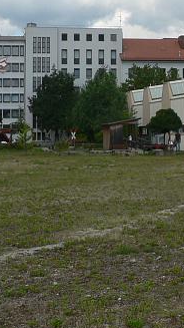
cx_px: 235
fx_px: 832
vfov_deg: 22.0
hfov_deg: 12.3
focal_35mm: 96
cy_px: 80
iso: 80
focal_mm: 6
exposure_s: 1/500
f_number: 5.6
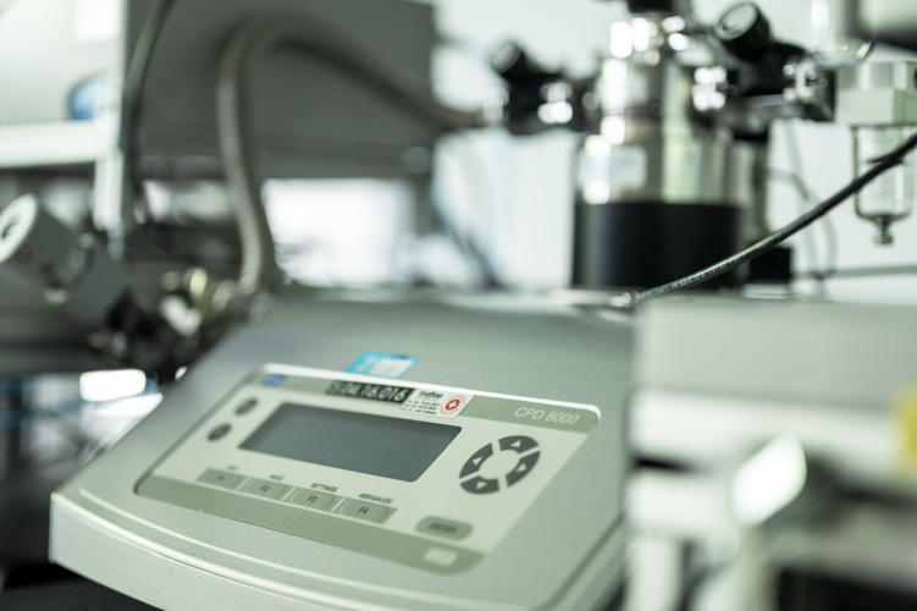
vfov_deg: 27.0
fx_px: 1273
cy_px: 306
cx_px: 458
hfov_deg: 39.6
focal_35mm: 50
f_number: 1.8
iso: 800
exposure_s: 1/80
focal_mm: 50
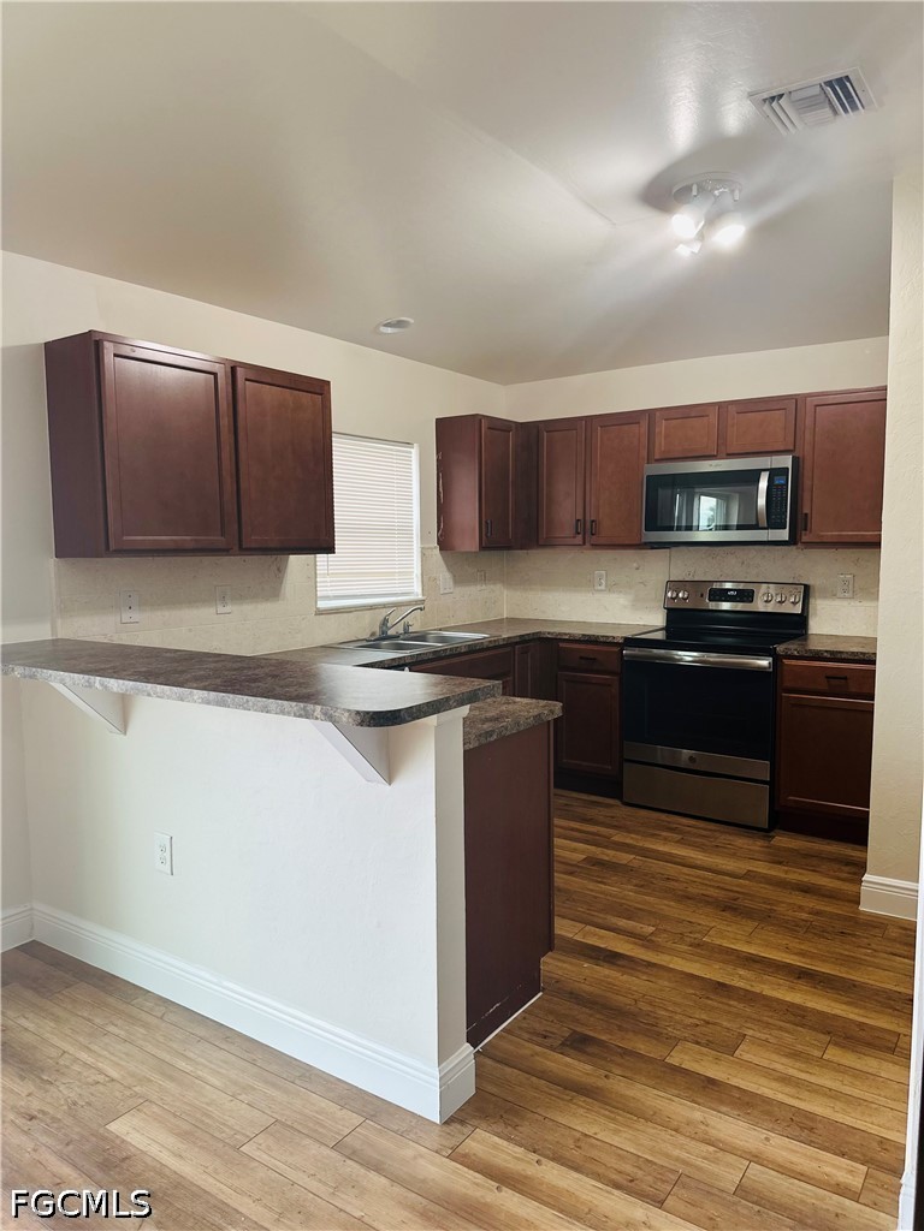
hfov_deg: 56.8
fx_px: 854
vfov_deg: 71.6
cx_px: 462
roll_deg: -0.9
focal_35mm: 24
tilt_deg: -4.6
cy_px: 616
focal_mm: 6.86
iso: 125
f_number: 1.78
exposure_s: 1/120
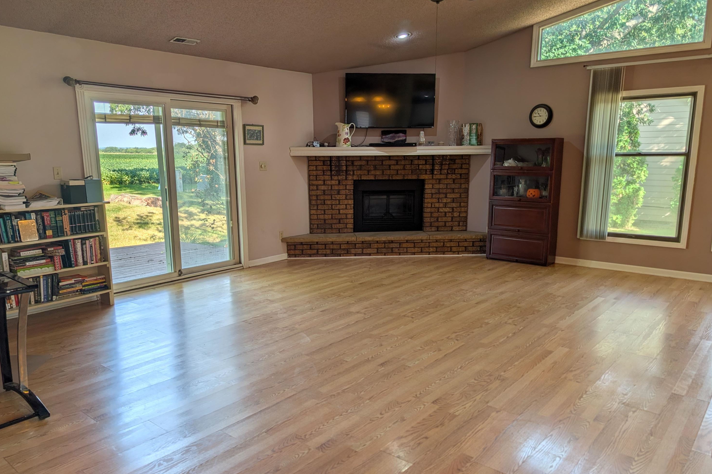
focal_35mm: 26
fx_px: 514
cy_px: 258
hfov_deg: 69.4
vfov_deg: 49.5
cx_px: 345
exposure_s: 1/334
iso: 18
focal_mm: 6.9
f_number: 1.68
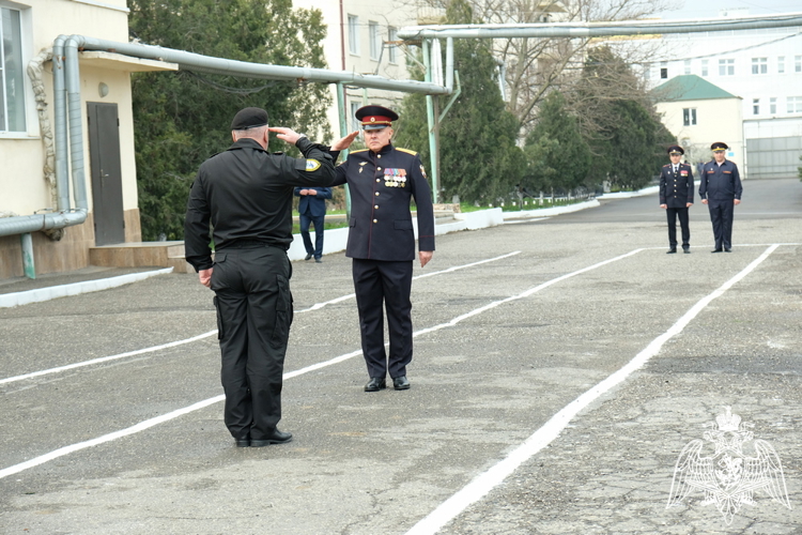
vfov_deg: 16.5
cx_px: 401
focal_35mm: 83
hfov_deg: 24.5
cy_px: 268
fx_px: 1849
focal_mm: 55
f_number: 5.6
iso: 800
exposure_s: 1/450
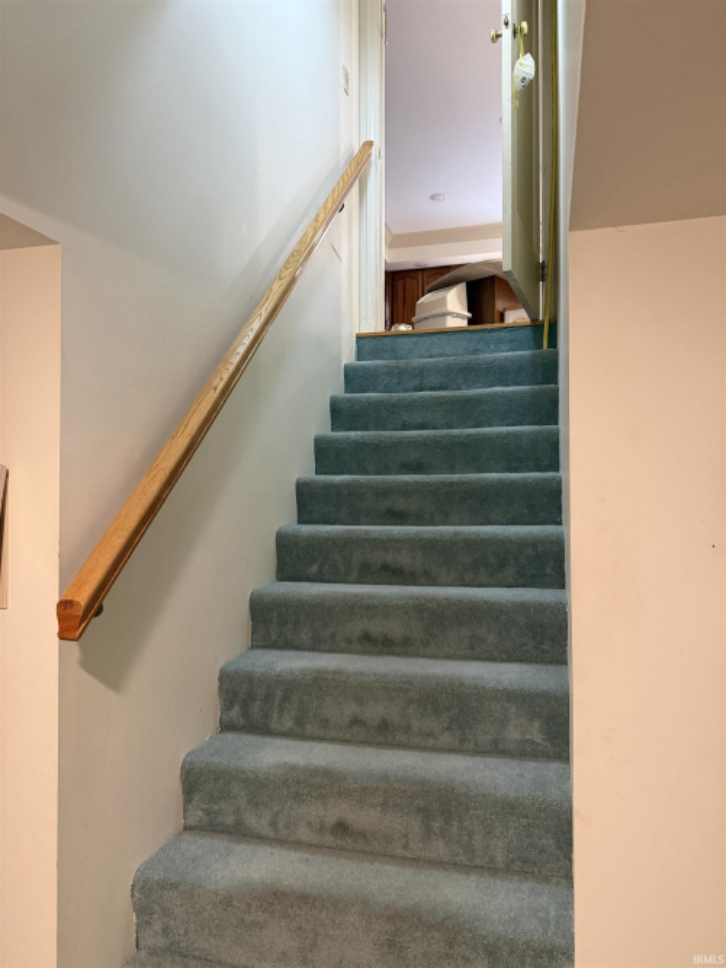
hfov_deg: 56.8
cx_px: 363
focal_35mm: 24
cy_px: 484
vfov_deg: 71.6
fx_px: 671
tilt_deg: +1.4
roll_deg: -1.7
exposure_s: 1/60
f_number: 1.78
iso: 400
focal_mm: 6.76
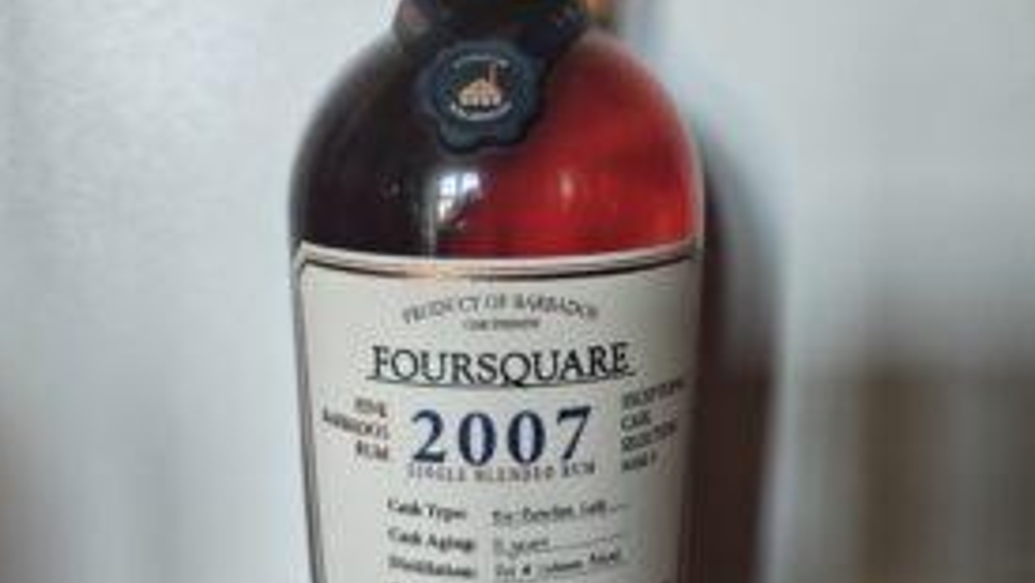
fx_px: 1043
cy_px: 233
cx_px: 519
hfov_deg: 52.8
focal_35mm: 38
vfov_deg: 31.2
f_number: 1.68
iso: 223
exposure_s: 1/100
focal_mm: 6.57
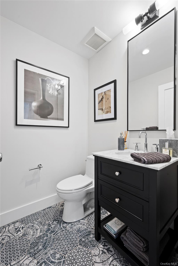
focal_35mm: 15
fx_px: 111
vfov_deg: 100.4
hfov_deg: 77.3
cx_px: 89
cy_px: 133
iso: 400
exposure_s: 1/5
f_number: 8
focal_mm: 15
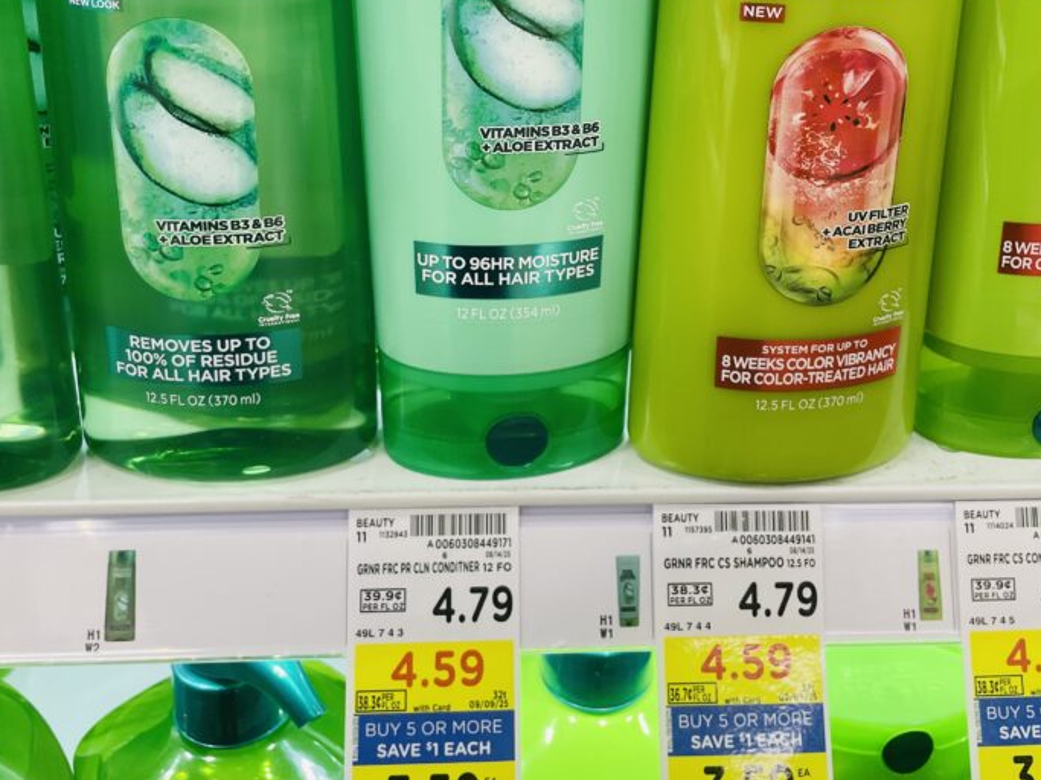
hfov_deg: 47.9
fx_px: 1173
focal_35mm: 39
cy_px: 155
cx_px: 533
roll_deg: +0.1
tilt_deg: -21.1
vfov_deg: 35.6
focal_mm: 4.2
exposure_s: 1/120
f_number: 1.6
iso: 100
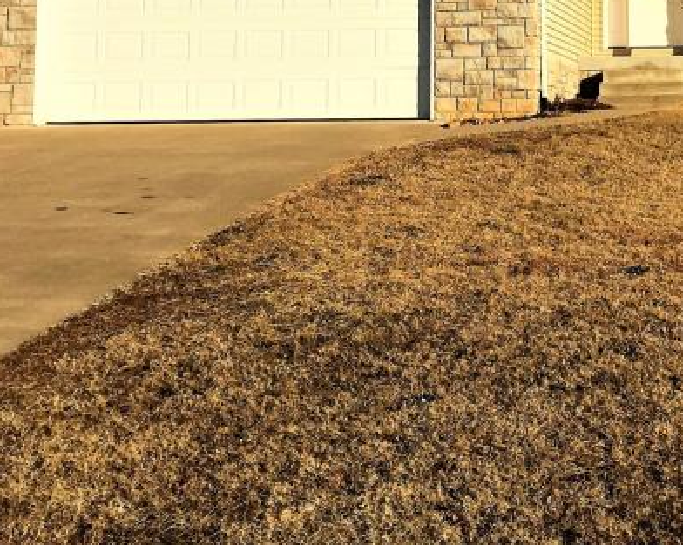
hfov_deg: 24.7
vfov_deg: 20.1
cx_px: 664
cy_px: 16
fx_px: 1495
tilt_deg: +6.0
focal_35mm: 74
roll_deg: +0.0
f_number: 2.2
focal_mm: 4.15
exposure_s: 1/2564
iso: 25
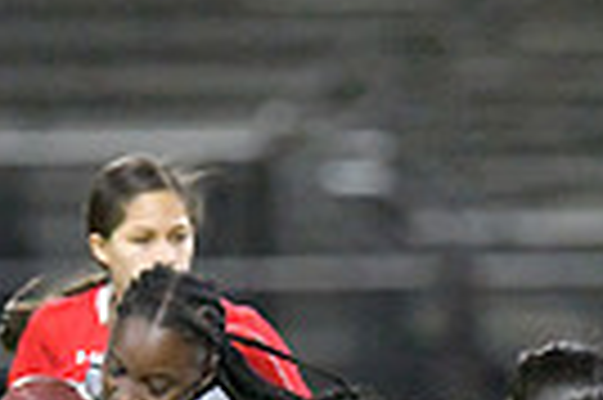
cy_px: 712
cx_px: 279
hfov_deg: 1.8
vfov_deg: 1.2
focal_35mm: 1173
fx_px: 19624
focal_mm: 270
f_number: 2.8
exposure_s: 1/3200
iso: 22800
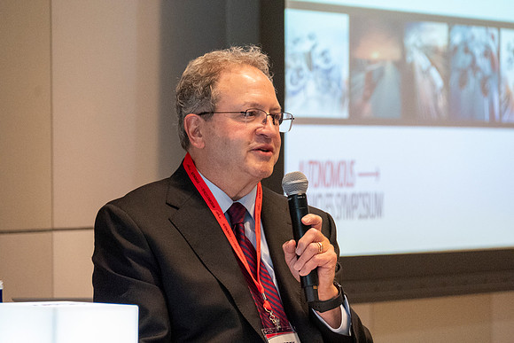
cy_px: 172
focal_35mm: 285
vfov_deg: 4.8
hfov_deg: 7.2
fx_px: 4070
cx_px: 257
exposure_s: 1/125
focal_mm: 190
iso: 6400
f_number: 5.6
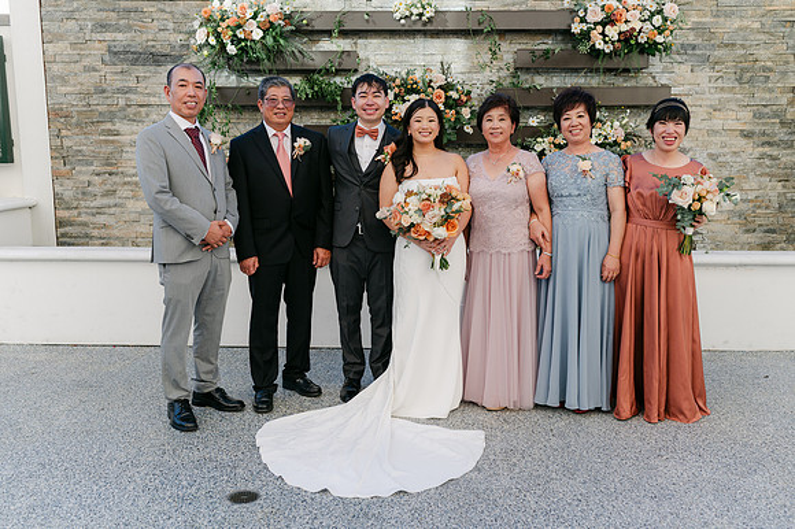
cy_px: 264
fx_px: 772
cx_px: 398
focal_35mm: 35
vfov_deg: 37.8
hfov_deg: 54.5
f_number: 4
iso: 100
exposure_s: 1/800
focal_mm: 35
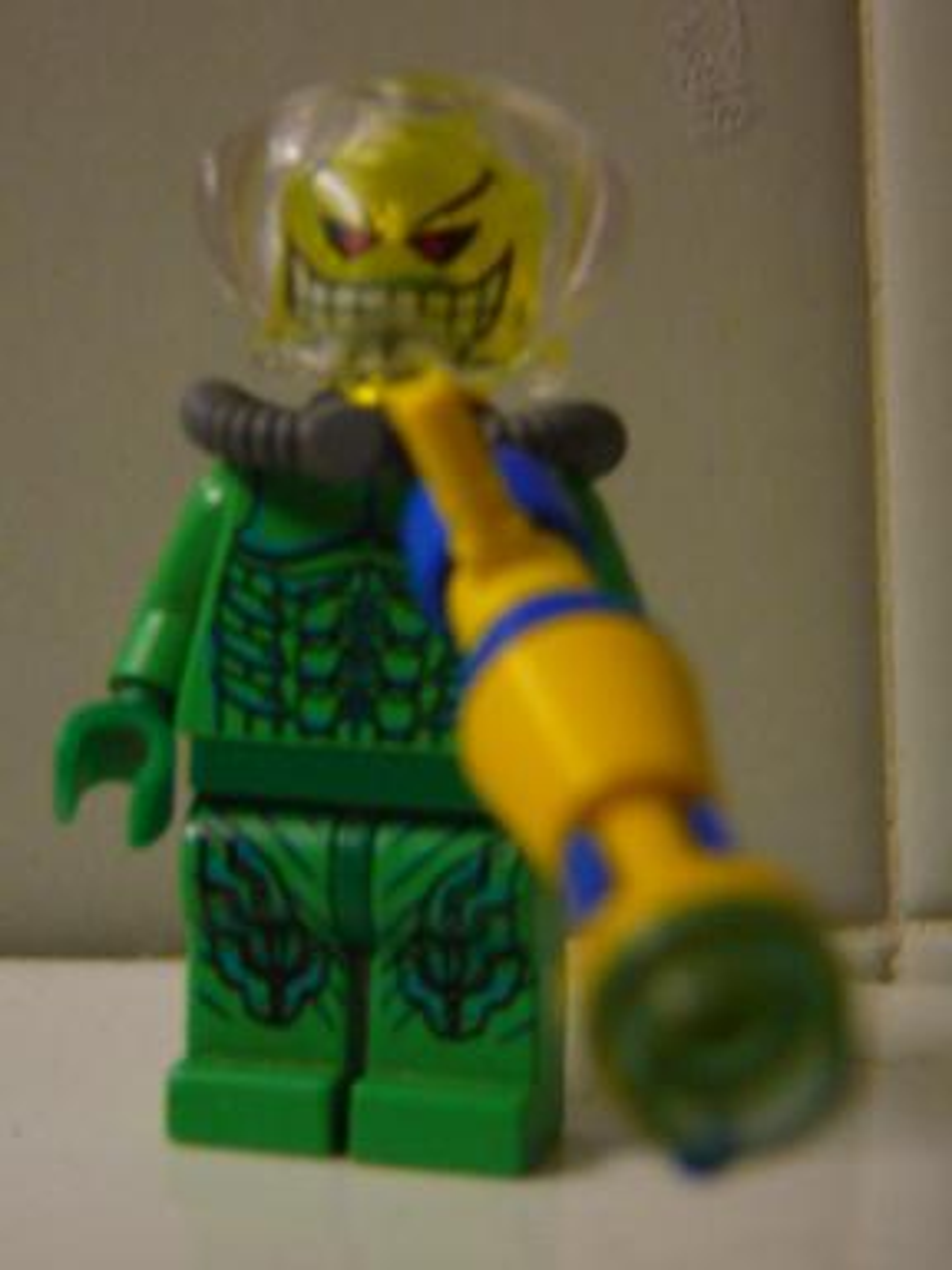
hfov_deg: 20.7
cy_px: 635
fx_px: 2603
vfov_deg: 27.4
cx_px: 476
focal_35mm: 71
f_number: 3.7
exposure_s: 1/8
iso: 200
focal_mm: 10.5
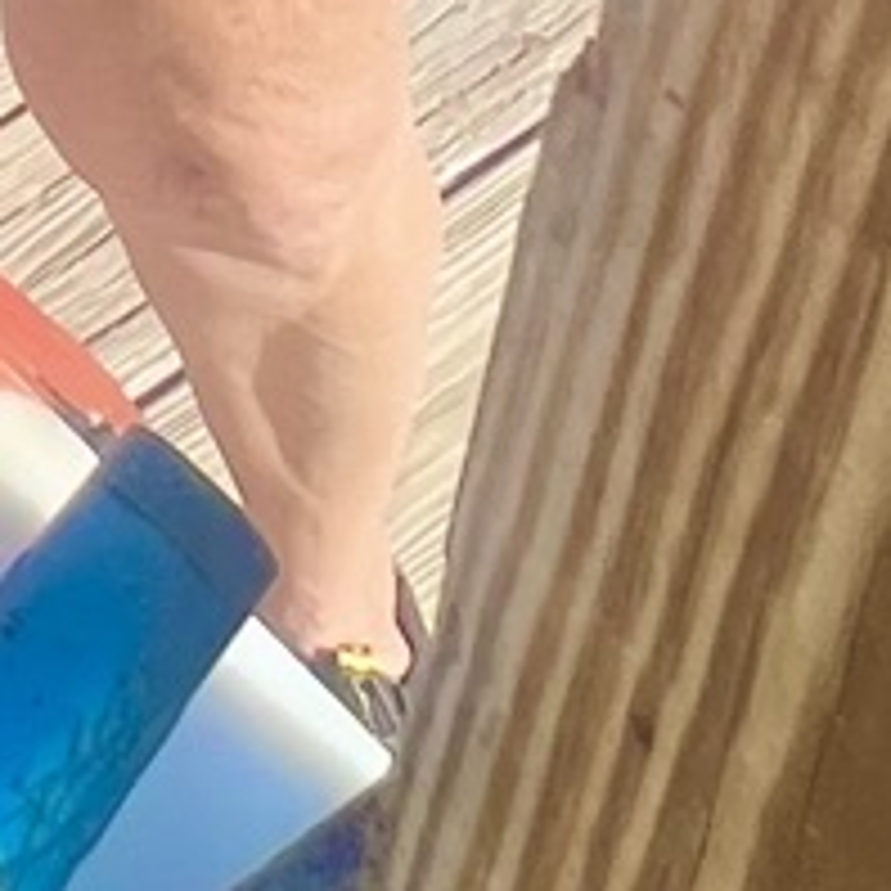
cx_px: -1228
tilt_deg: -21.5
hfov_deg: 11.9
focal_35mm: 119
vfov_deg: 10.5
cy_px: -1768
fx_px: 3465
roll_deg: +1.3
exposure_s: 1/1033
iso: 32
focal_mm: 1.57
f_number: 1.8
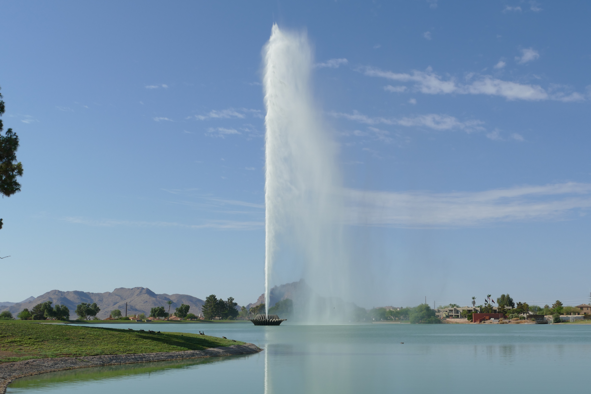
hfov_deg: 41.1
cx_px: 296
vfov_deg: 28.1
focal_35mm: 48
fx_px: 788
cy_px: 197
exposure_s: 1/2500
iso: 125
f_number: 3.9
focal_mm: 17.54
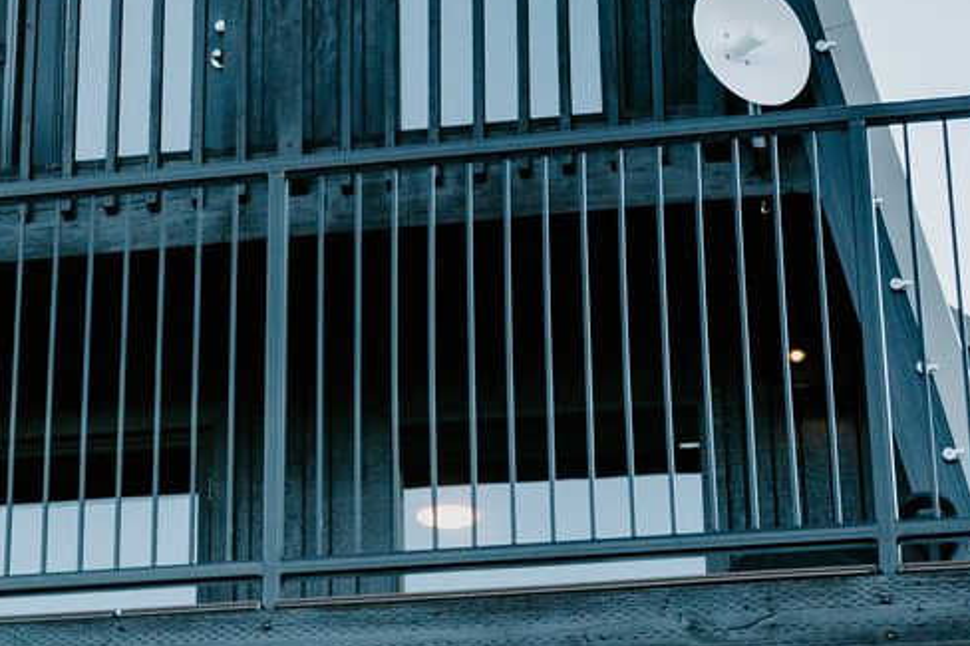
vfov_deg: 9.1
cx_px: -18
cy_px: -341
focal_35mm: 147
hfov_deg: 13.8
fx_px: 3959
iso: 320
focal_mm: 35
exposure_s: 1/1250
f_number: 3.5
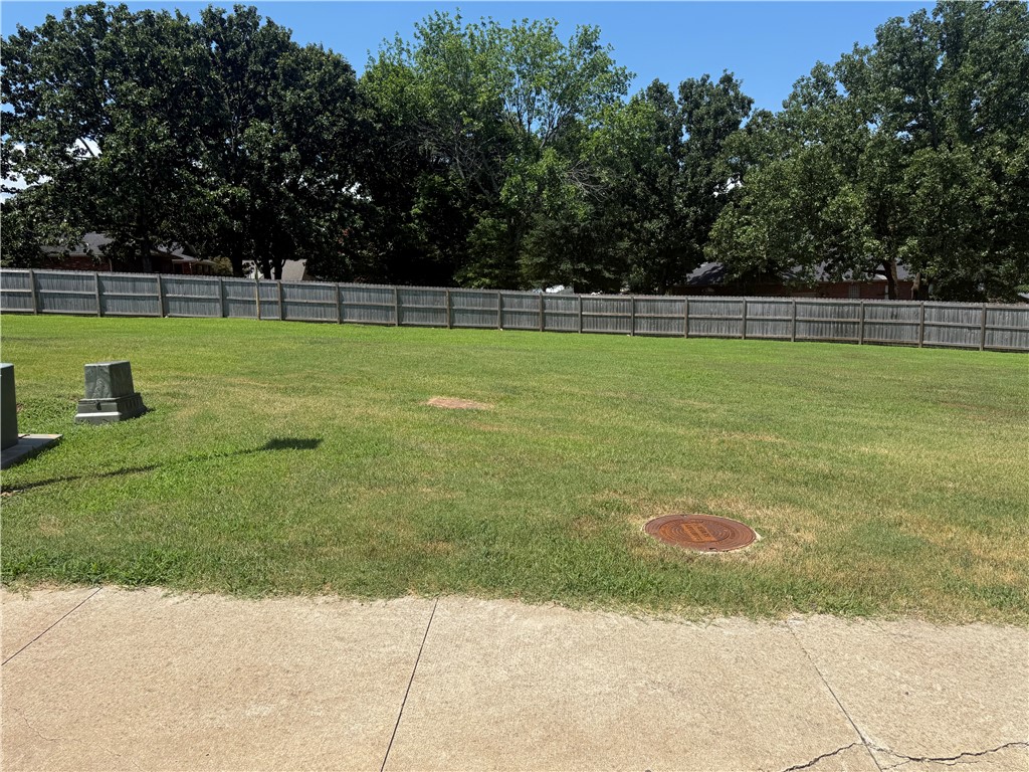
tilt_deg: -5.7
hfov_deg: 71.6
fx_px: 713
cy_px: 386
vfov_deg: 56.8
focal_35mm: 24
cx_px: 514
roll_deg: +1.2
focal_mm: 6.76
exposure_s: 1/6711
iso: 80
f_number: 1.78
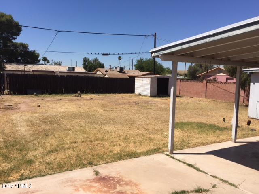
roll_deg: -2.6
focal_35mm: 29
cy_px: 97
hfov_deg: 61.7
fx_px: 217
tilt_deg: -5.8
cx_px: 130
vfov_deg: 48.2
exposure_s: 1/3300
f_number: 2.2
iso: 32
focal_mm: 4.15
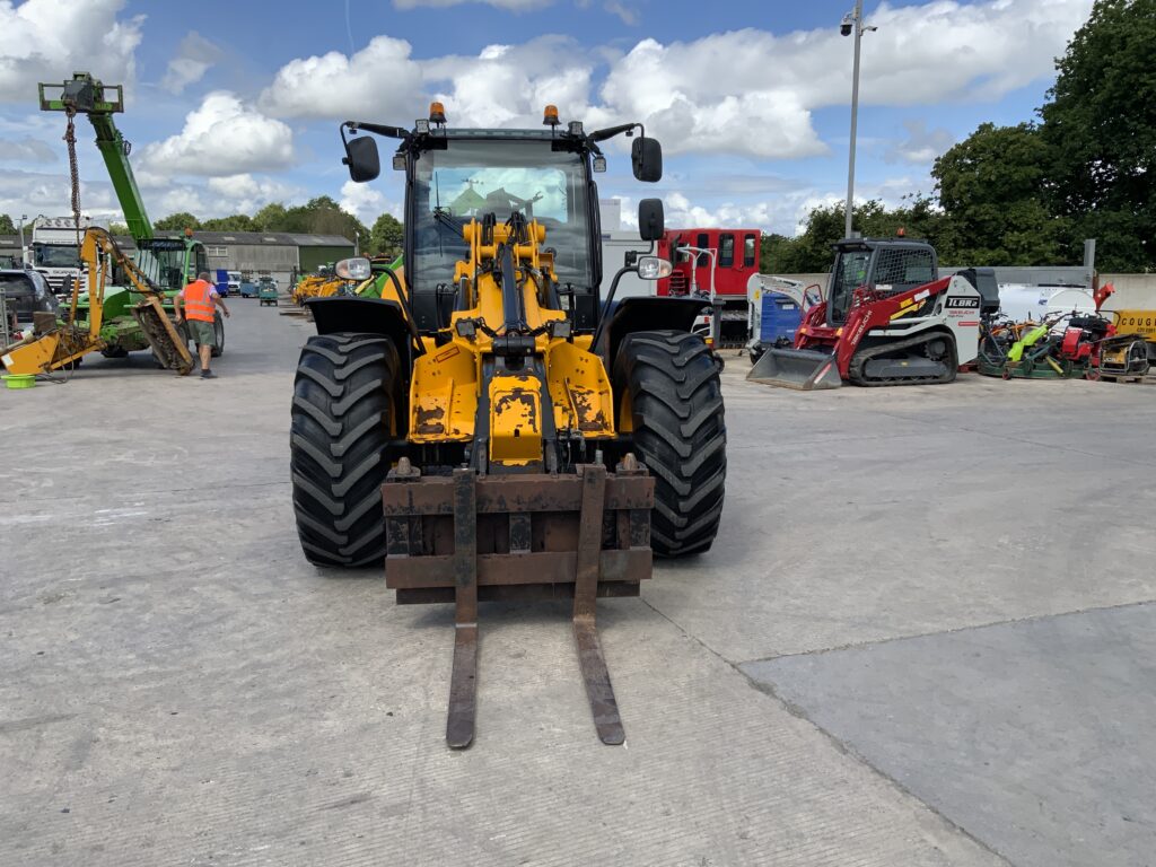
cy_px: 434
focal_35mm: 29
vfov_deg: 48.2
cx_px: 578
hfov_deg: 61.7
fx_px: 968
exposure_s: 1/1490
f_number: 1.8
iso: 16
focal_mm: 3
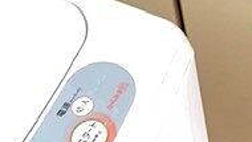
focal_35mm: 103
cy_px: -150
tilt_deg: -33.7
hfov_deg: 19.7
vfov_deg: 10.7
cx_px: 288
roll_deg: +1.6
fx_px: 688
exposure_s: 1/17
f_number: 1.8
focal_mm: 3.99
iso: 64
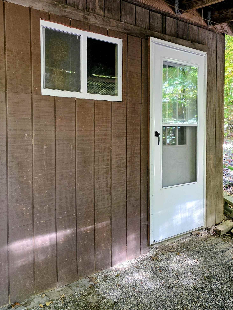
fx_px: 323
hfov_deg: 39.6
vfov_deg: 51.3
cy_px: 147
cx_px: 105
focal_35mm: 36
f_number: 1.7
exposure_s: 1/120
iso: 320
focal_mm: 6.3
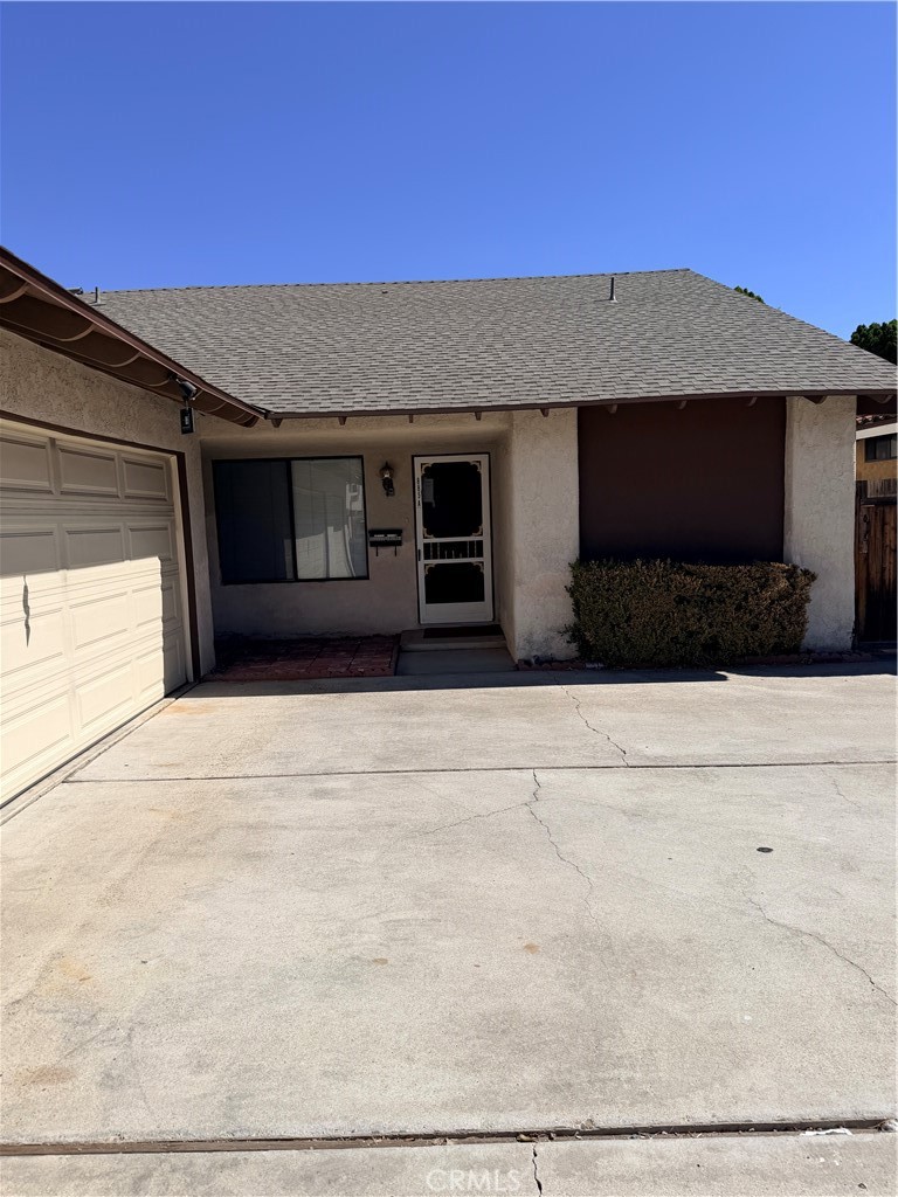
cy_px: 598
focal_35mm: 24
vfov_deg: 71.6
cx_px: 449
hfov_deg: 56.8
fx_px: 830
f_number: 1.78
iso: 80
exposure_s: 1/8130
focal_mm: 6.76
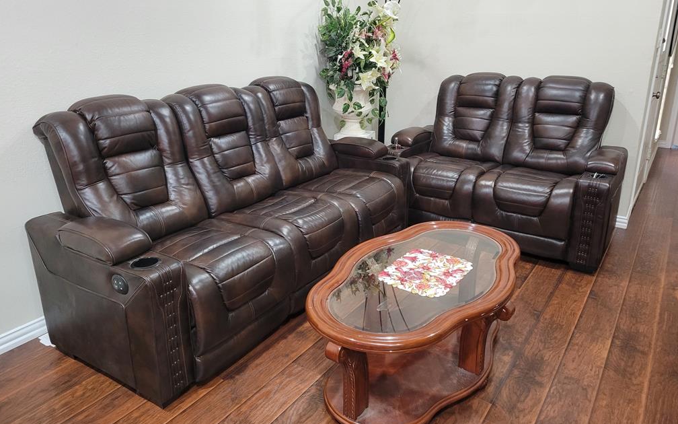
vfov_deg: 44.4
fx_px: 517
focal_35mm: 28
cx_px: 339
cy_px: 183
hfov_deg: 66.5
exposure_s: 1/40
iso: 500
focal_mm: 5.4
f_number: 1.8
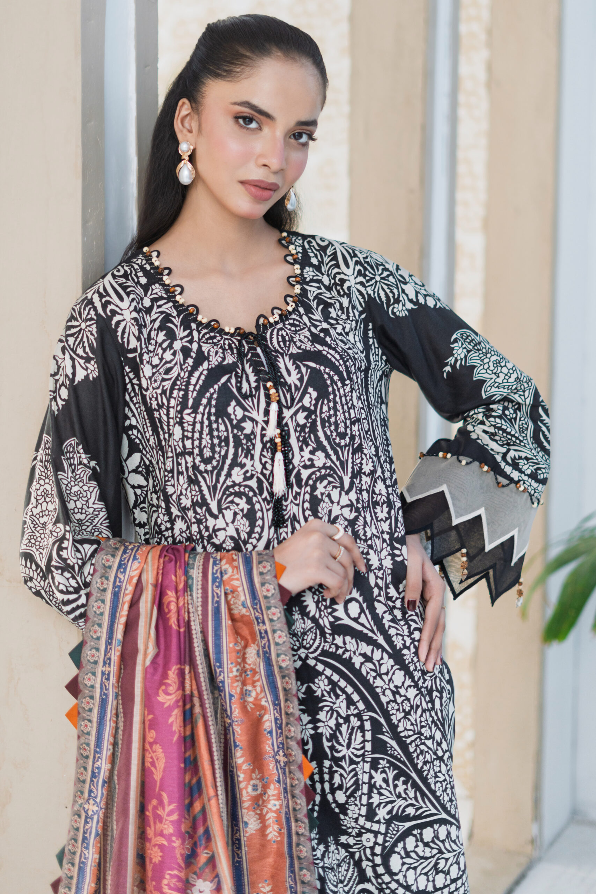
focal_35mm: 50
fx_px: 1241
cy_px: 447
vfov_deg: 39.6
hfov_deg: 27.0
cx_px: 298
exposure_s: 1/160
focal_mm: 50
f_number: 1.8
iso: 400
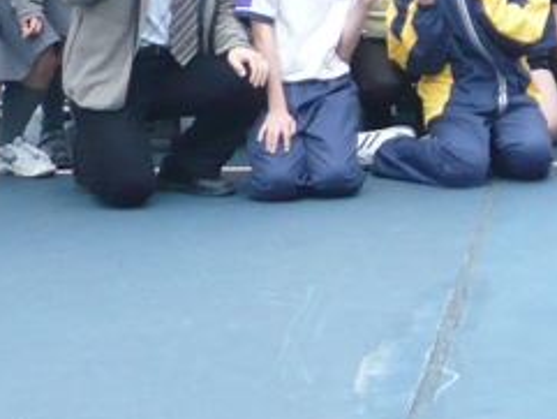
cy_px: -227
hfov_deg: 11.2
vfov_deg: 8.7
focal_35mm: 167
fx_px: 2689
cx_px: 918
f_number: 3.3
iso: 200
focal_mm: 6.6
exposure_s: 1/30
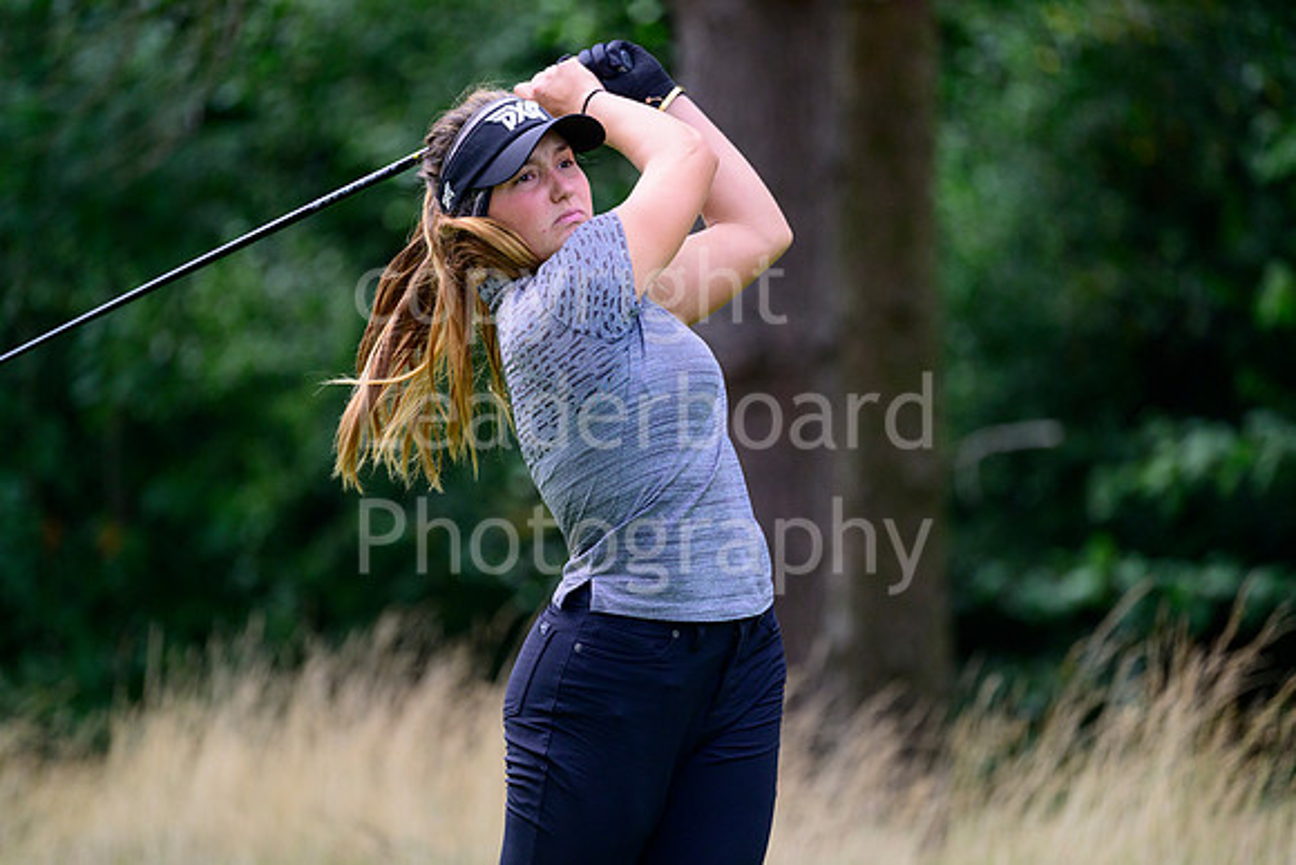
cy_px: 432
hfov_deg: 6.1
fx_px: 12242
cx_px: 648
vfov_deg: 4.0
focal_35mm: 340
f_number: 5.6
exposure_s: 1/1600
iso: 1600
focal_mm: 340
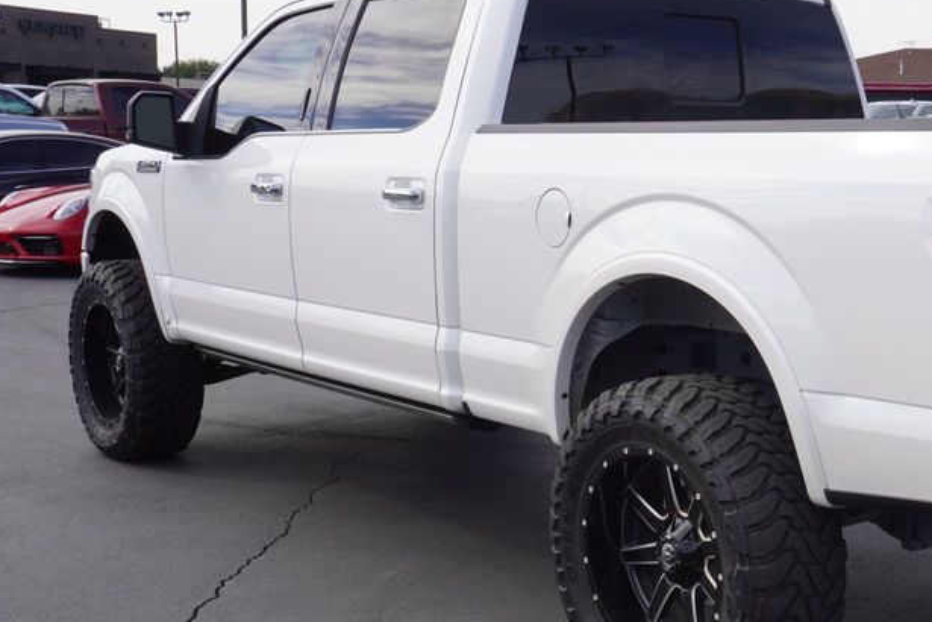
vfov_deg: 24.6
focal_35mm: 55
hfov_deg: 35.2
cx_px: 737
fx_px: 1424
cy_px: 364
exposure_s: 1/125
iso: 100
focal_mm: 22
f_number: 9
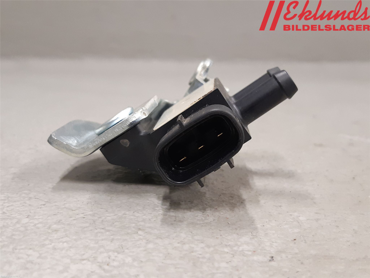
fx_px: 278
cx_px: 185
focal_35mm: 26
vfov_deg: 53.1
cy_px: 139
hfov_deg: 67.3
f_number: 1.7
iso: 200
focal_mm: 3.93
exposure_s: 1/50
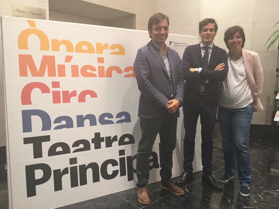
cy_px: 104
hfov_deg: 58.4
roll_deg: -0.8
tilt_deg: -6.7
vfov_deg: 45.4
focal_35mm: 31
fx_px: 250
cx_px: 140
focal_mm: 3.3
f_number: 2.4
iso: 160
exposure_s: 1/33
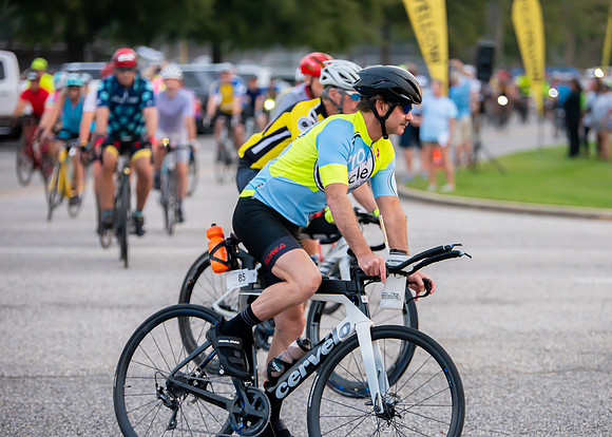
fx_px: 2379
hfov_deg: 14.7
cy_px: 211
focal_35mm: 137
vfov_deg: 10.5
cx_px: 341
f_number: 2.8
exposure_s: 1/2000
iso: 2500
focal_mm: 122
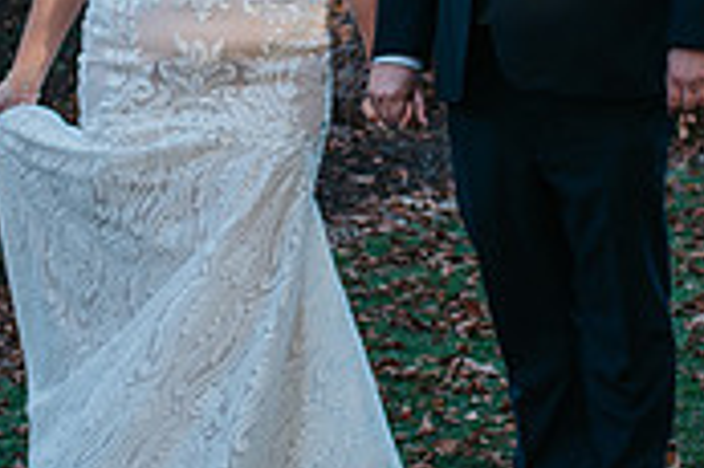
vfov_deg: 6.9
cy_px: 112
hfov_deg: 10.4
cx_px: 228
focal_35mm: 198
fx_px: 3868
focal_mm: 35
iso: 100
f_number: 2.5
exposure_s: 1/250
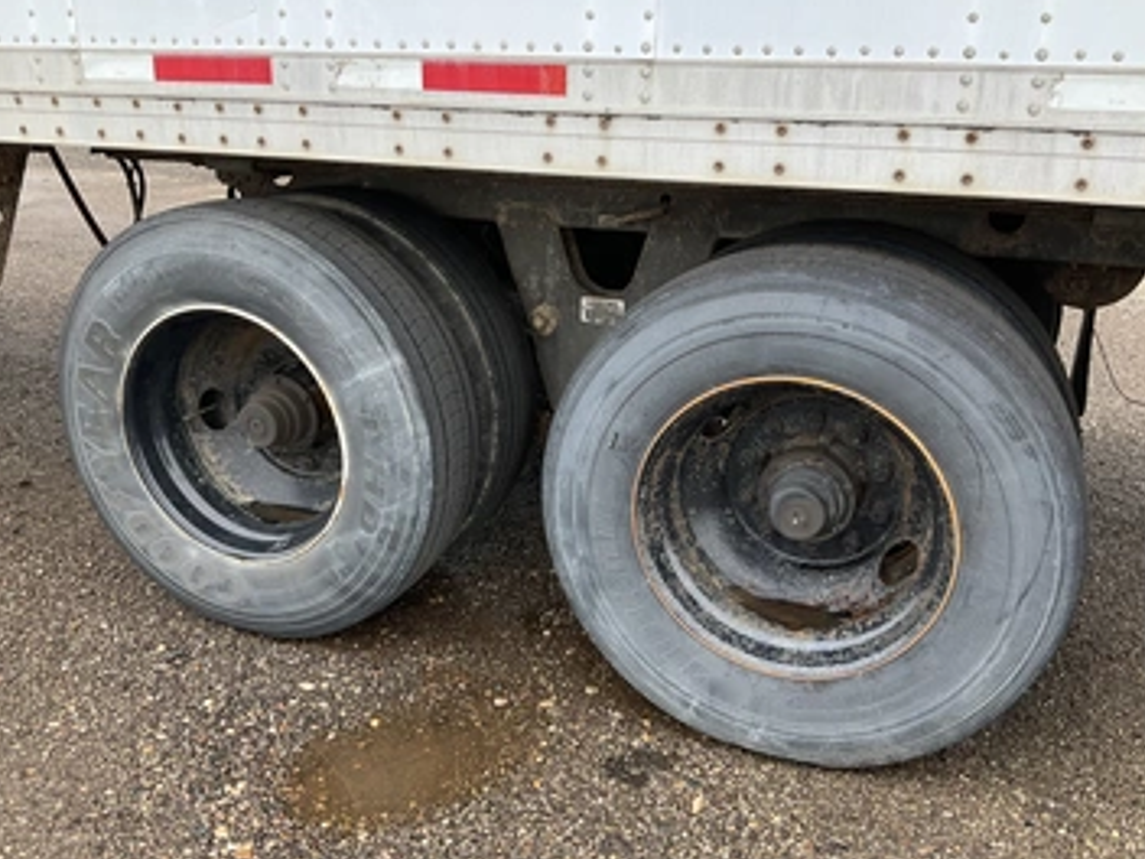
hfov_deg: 55.3
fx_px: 1092
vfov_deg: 42.9
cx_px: 599
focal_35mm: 33
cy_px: 443
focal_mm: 3
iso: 25
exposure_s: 1/362
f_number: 1.8
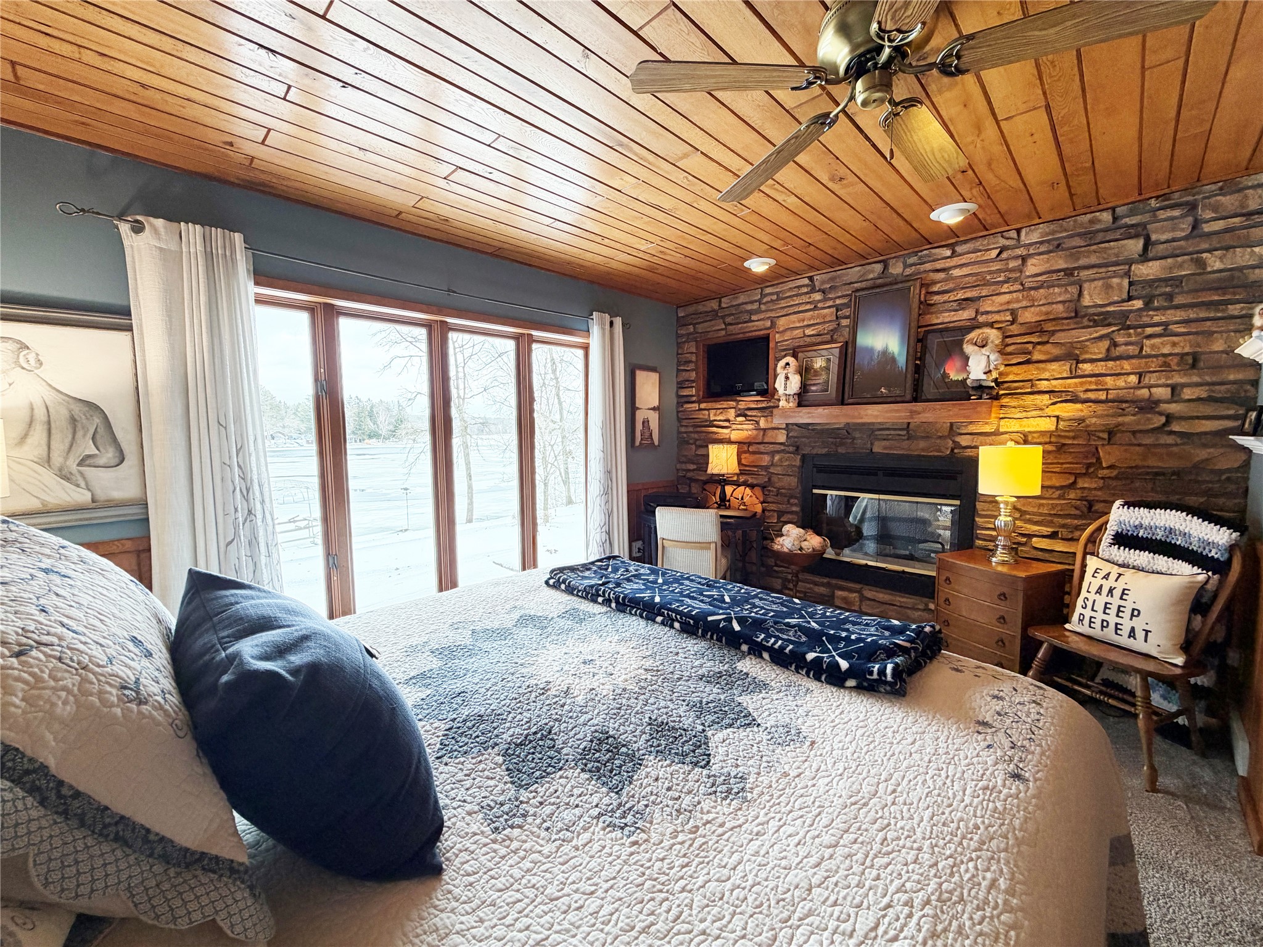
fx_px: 511
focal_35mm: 14
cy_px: 474
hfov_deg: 102.1
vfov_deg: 85.7
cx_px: 632
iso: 125
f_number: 2.2
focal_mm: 2.22
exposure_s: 1/120
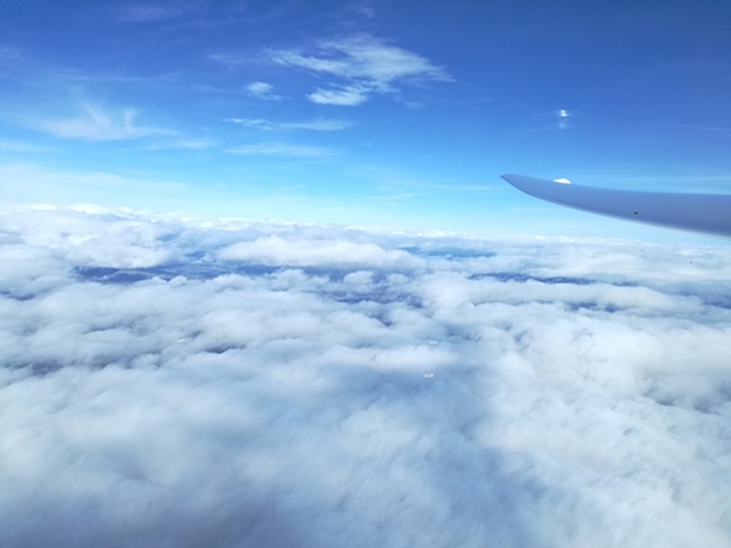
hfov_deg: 65.3
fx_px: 570
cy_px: 274
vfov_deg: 51.4
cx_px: 366
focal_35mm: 27
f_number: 2
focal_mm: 3.79
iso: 50
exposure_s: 1/1391
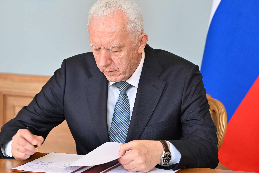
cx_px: 120
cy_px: 66
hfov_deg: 16.0
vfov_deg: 10.7
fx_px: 921
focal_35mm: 128
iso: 1250
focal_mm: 91
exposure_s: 1/125
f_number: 4
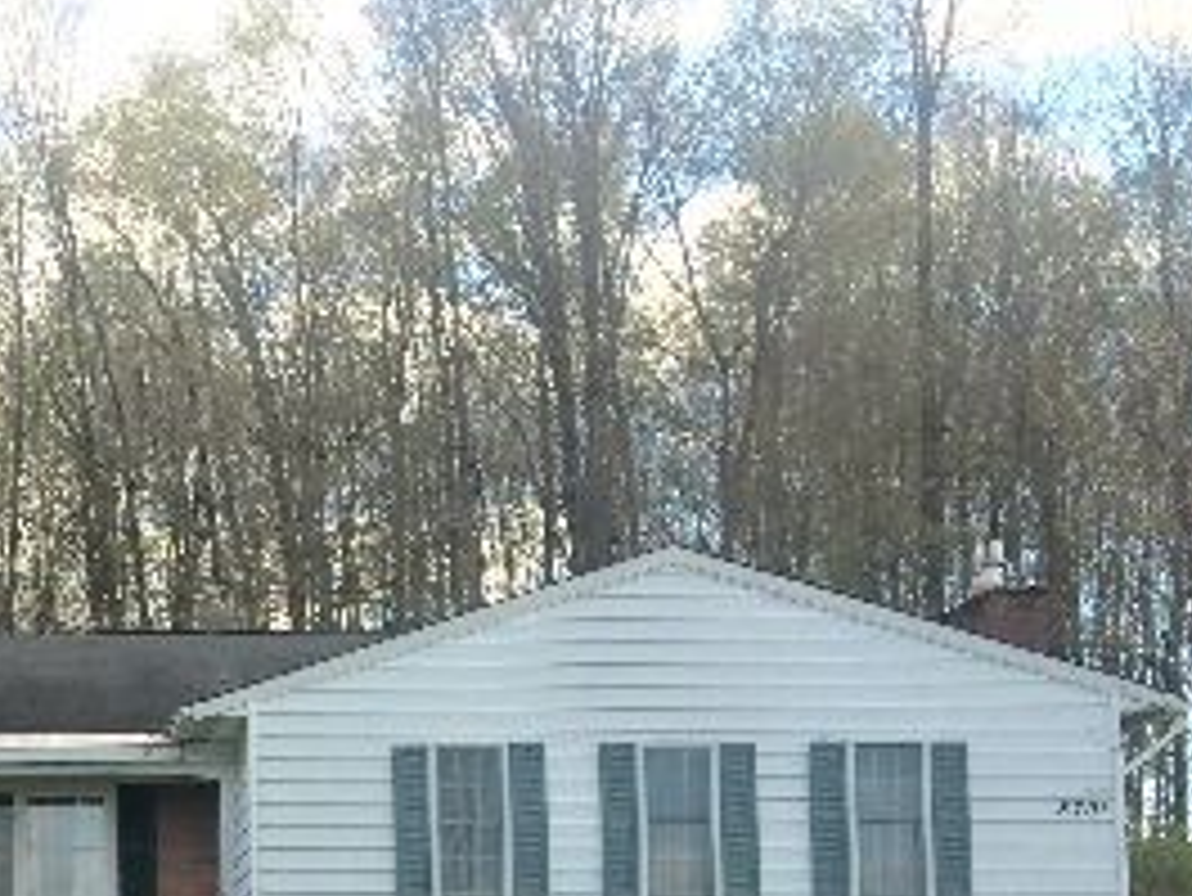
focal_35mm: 70
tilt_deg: +4.5
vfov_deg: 20.3
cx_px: -108
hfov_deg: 25.8
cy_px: 932
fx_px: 2412
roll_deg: -1.0
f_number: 2.2
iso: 32
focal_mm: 4.15
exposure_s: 1/590
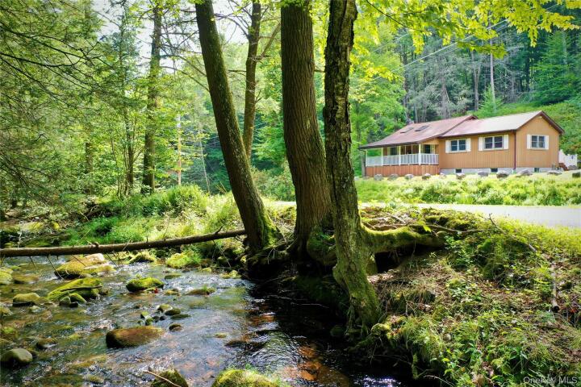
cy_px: 194
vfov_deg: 46.4
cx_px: 290
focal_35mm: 28
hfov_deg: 65.5
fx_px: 452
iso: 100
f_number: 4
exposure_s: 1/100
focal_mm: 10.26
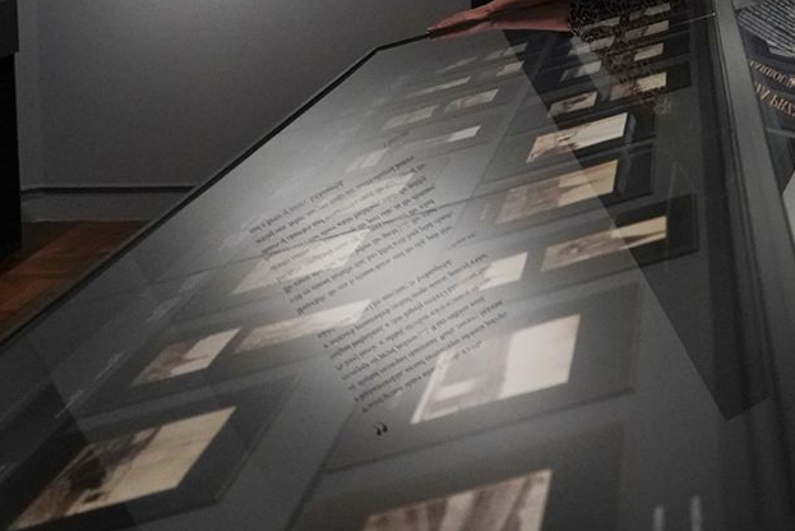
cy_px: -105
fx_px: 1701
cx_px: 650
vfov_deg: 17.0
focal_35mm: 77
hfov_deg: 25.8
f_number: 2.8
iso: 3200
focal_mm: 24
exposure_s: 1/80
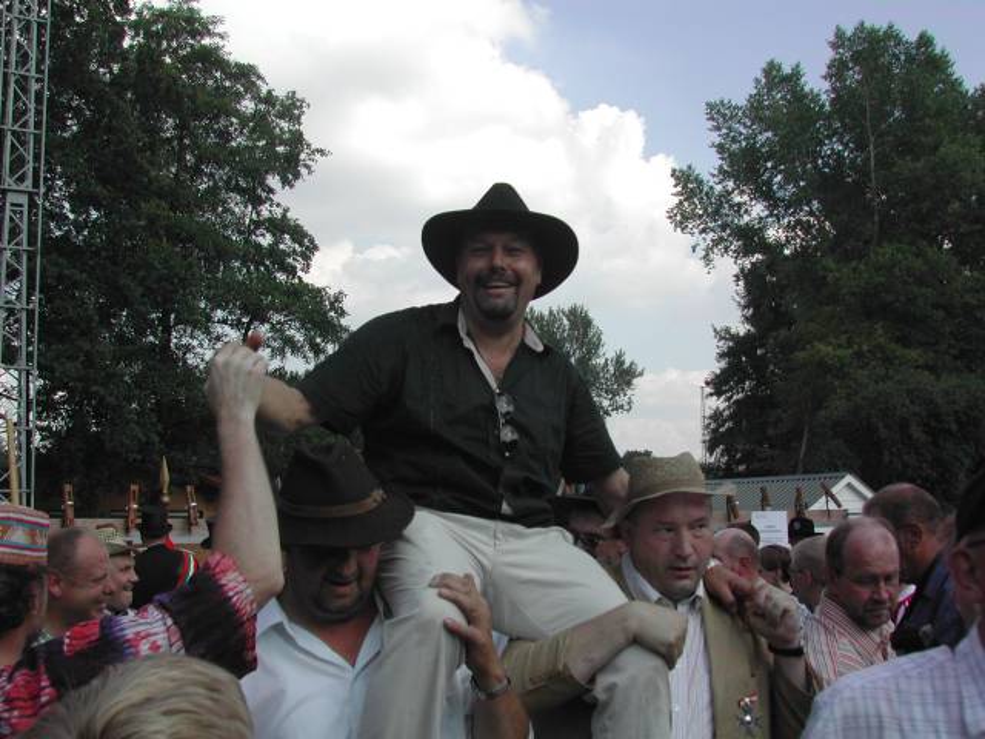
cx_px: 492
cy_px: 370
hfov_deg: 49.0
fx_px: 1081
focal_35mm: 38
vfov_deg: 37.7
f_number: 7.6
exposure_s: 1/223
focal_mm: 8
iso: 100
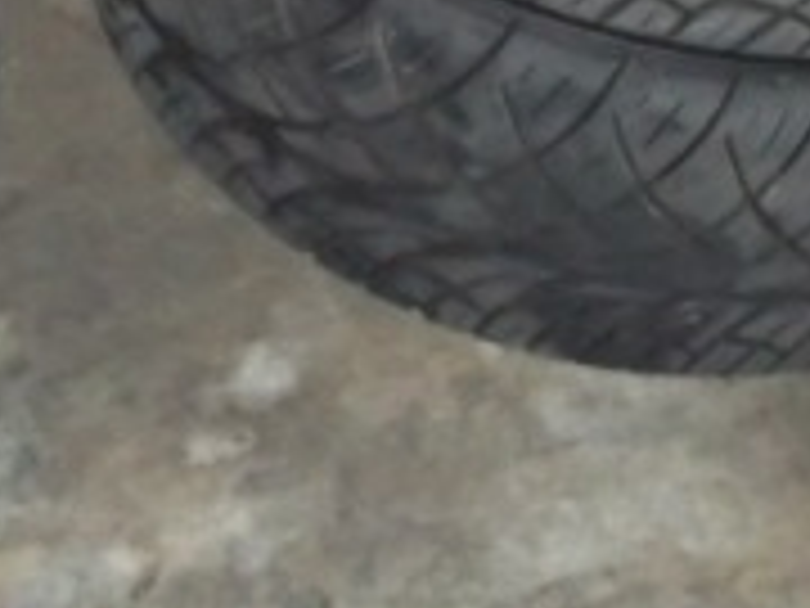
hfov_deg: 15.4
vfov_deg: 11.1
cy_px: -324
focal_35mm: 128
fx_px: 2995
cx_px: 252
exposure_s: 1/30
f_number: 3.1
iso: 400
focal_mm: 6.5
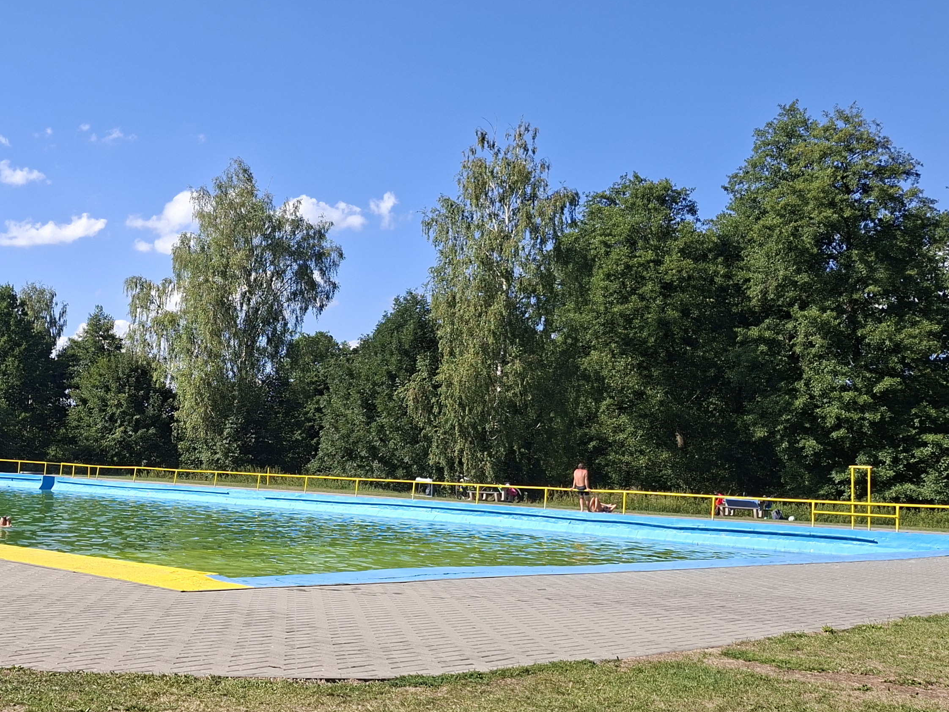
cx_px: 244
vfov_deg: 35.1
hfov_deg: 44.3
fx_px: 1124
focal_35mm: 41
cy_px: 365
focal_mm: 5.54
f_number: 1.8
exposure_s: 1/1376
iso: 50
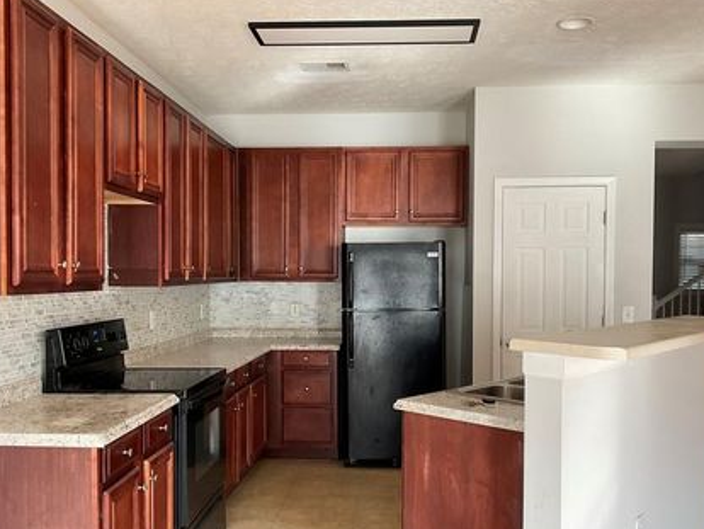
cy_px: 297
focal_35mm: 35
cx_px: 355
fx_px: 712
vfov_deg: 40.7
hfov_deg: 52.6
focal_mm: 3
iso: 64
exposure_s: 1/122
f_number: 1.8
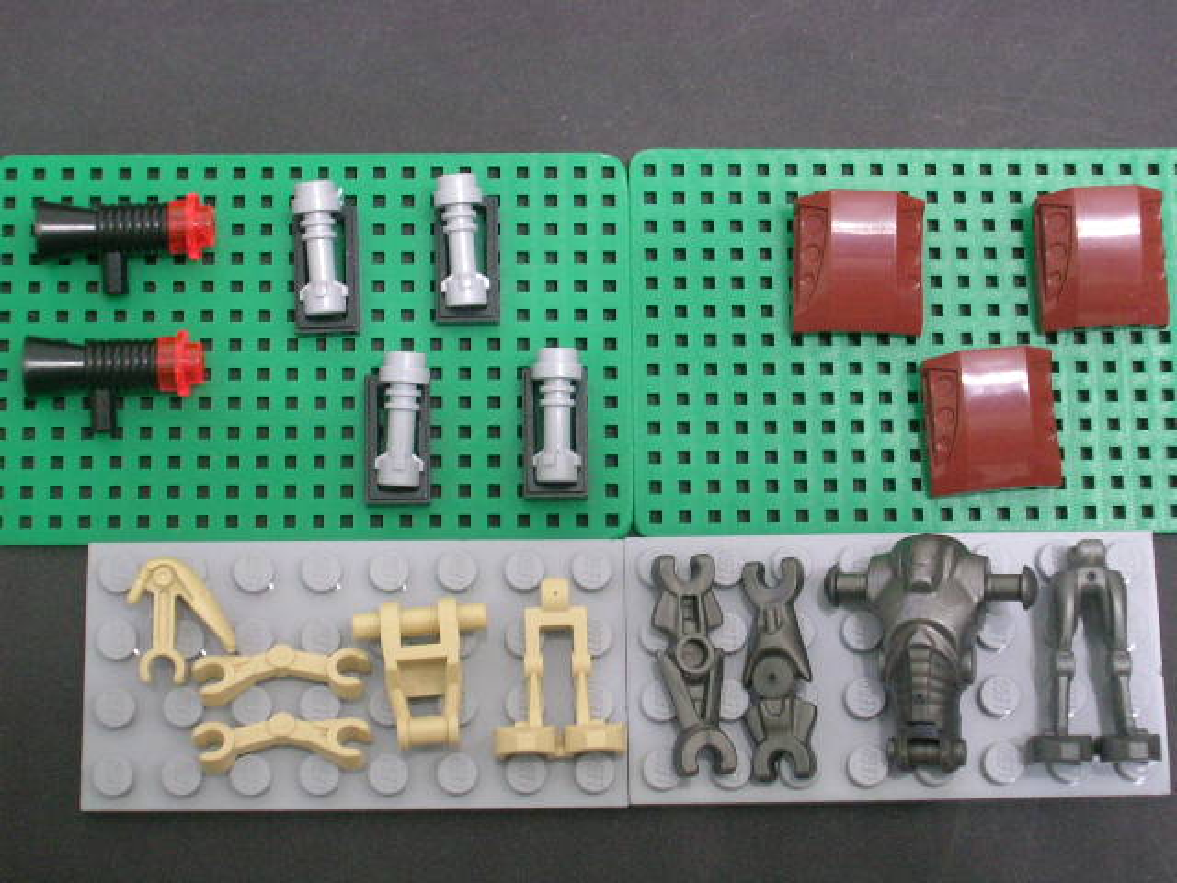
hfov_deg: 25.3
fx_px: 2618
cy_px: 442
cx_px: 588
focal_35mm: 77
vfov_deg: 19.1
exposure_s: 1/3.2
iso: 200
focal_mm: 11.7
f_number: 4
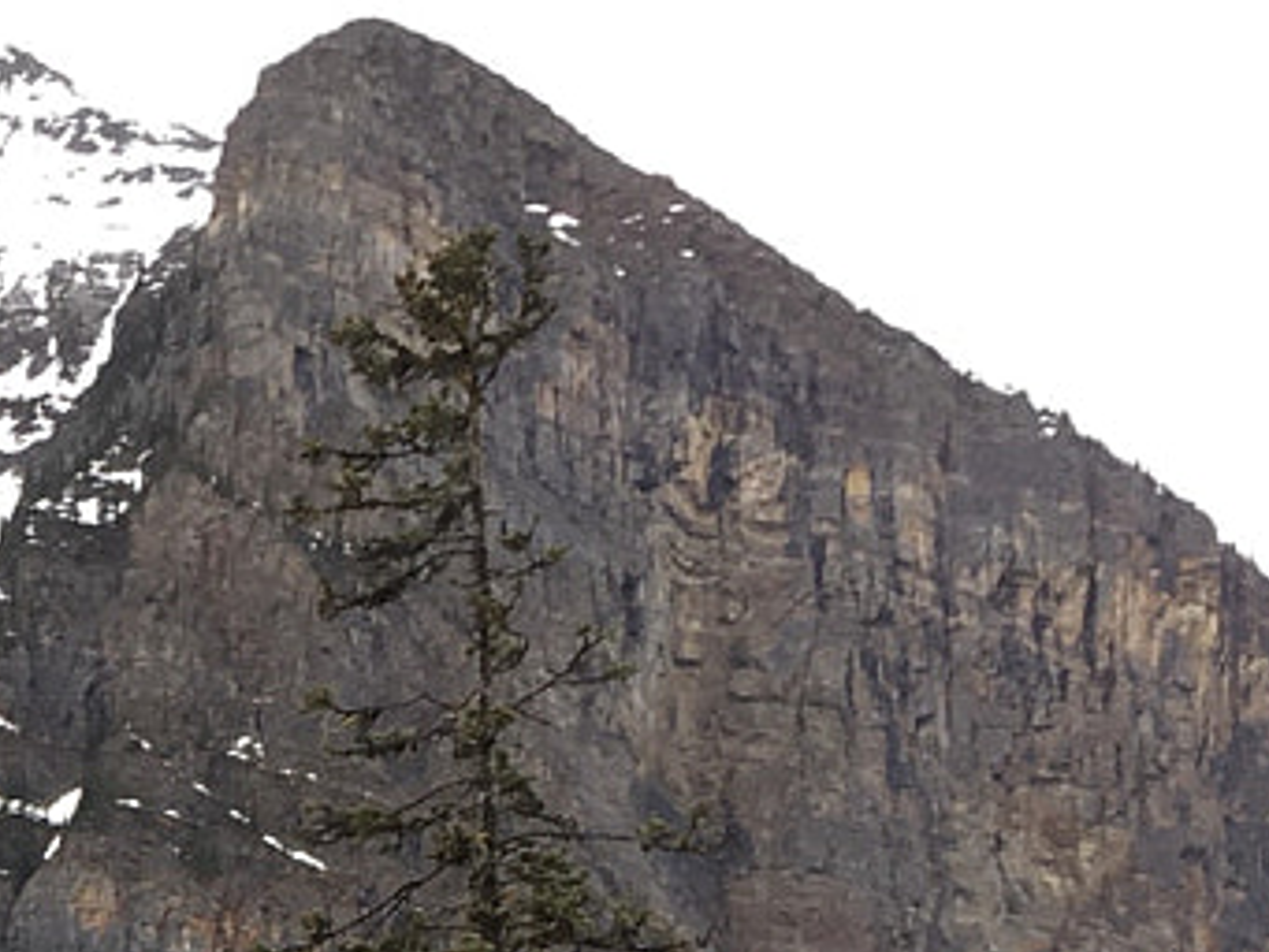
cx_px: -759
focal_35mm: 136
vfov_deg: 10.1
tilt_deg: +4.0
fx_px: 4987
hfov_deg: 13.5
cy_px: 1934
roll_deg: +0.3
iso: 25
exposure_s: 1/60
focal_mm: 4.15
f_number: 2.2
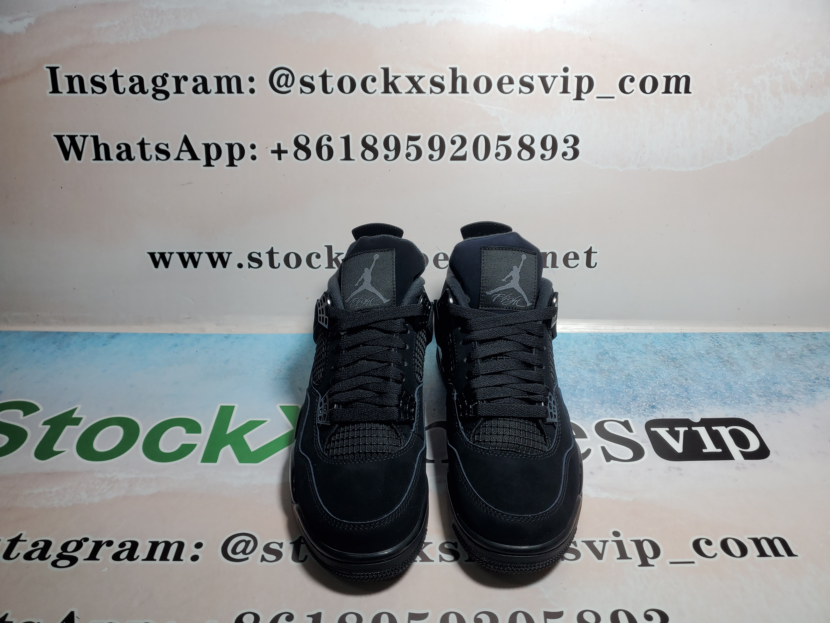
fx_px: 623
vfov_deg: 53.1
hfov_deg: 67.3
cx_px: 415
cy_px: 312
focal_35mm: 26
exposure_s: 1/619
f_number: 1.5
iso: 50
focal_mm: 4.3
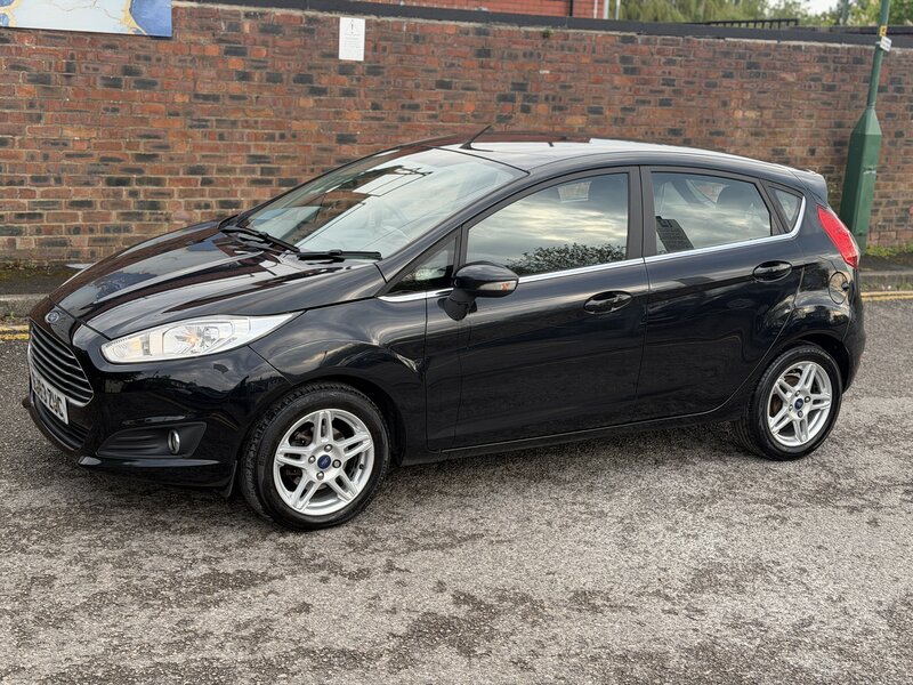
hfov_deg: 39.7
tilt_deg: -12.3
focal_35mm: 48
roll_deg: -3.9
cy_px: 342
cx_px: 456
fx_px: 1266
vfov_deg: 30.3
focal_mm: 6.76
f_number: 1.78
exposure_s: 1/458
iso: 80
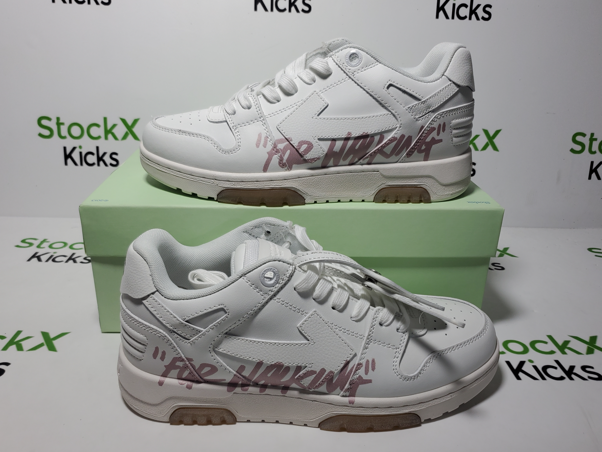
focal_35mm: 26
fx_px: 452
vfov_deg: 53.1
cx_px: 301
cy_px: 226
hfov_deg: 67.3
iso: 50
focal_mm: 4.3
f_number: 1.5
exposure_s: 1/689
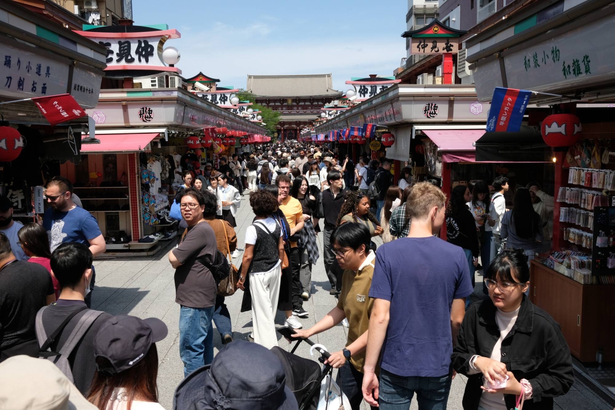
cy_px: 205
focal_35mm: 35
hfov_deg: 54.5
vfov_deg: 37.8
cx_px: 308
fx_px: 598
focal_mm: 23
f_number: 6.4
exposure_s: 1/2200
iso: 800
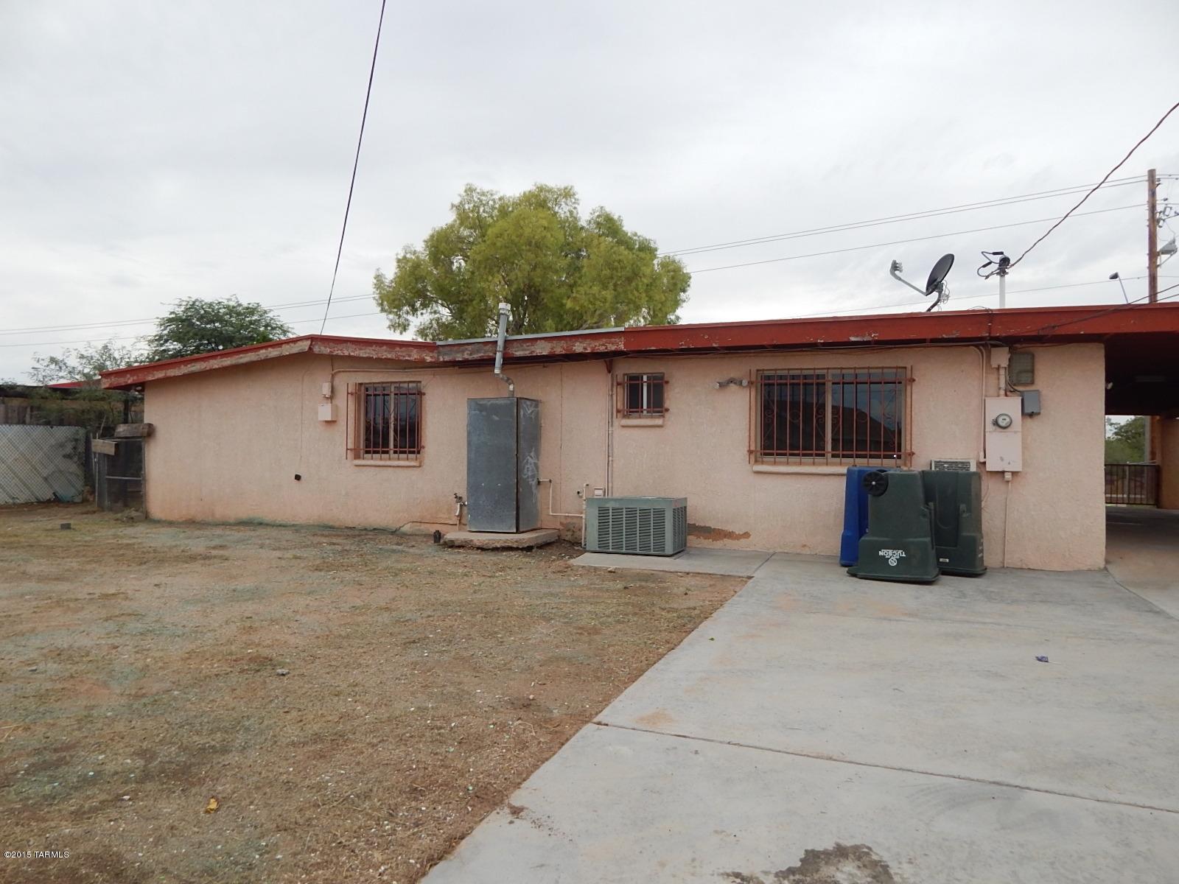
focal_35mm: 22
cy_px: 442
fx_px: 749
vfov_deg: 61.1
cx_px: 590
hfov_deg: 76.4
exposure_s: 1/500
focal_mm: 4
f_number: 6
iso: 125
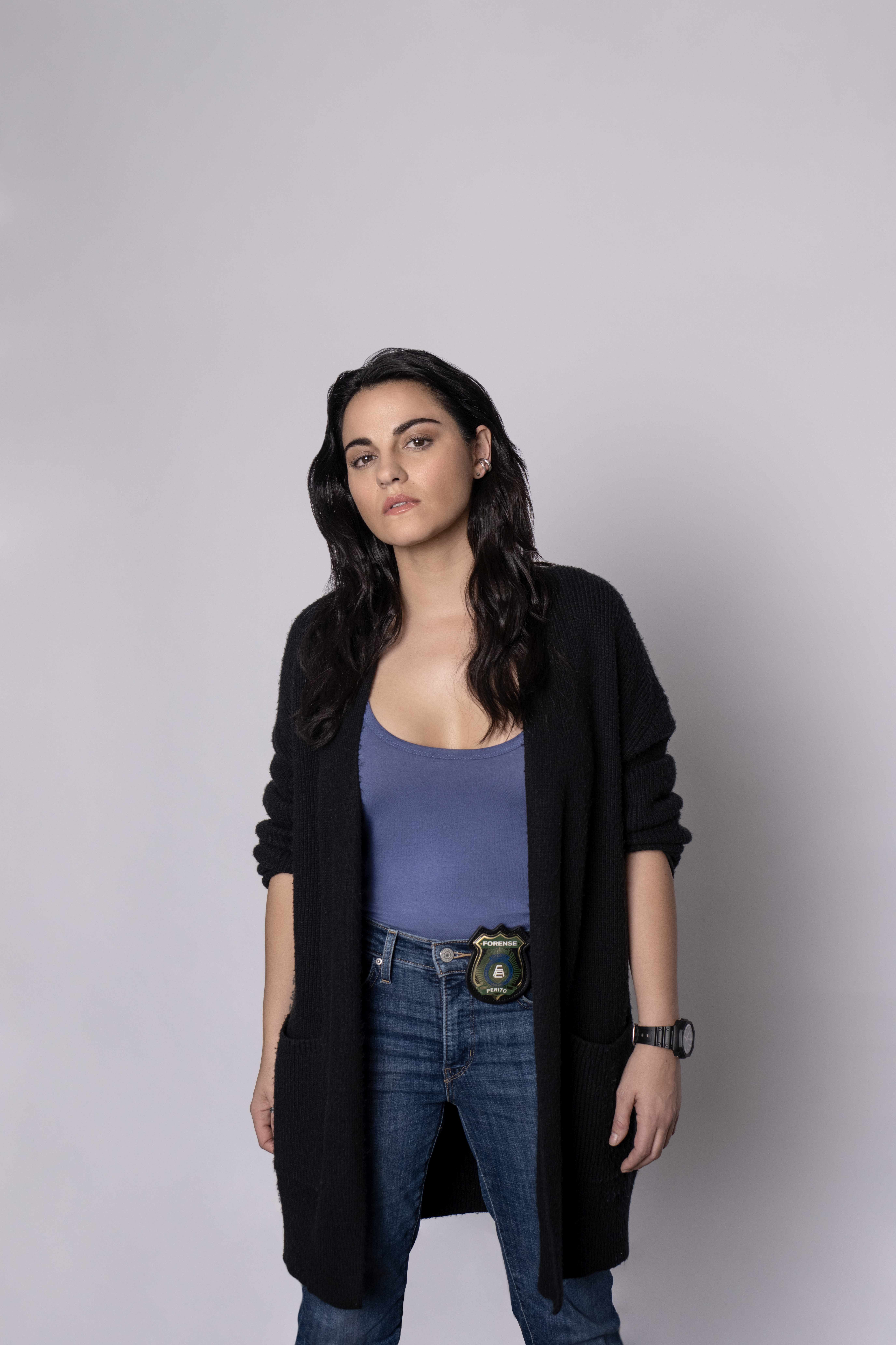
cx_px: 448
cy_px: 672
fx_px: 1643
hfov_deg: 30.5
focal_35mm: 44
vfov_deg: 44.5
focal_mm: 44
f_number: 4.5
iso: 400
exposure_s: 1/125
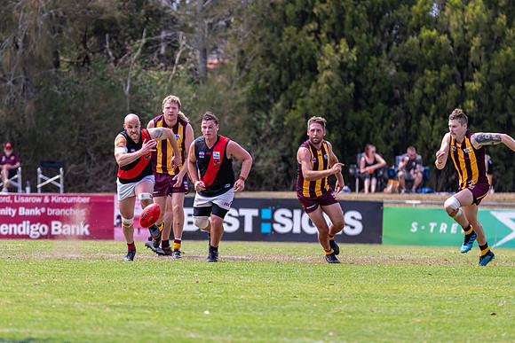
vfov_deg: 3.1
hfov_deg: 4.7
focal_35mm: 441
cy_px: 161
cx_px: 198
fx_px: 6305
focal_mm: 350
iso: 800
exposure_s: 1/1600
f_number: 6.3
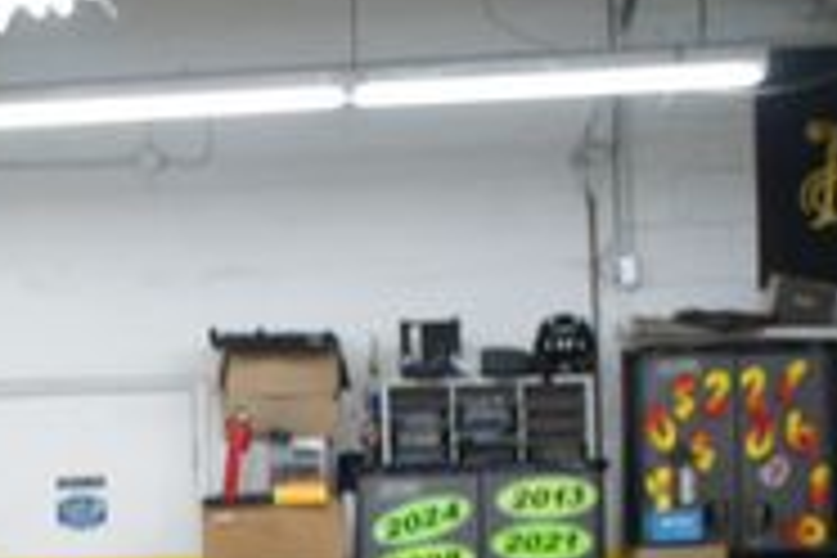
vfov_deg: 14.3
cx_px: -207
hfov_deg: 20.3
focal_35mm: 93
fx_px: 2162
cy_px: 670
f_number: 3.5
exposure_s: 1/30
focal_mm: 18
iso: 250
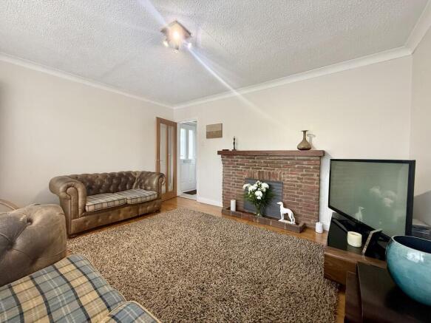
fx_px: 174
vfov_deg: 85.7
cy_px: 162
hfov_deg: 102.1
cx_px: 216
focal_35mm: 14
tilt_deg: -1.9
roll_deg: -1.0
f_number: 2.2
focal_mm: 2.22
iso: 320
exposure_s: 1/99
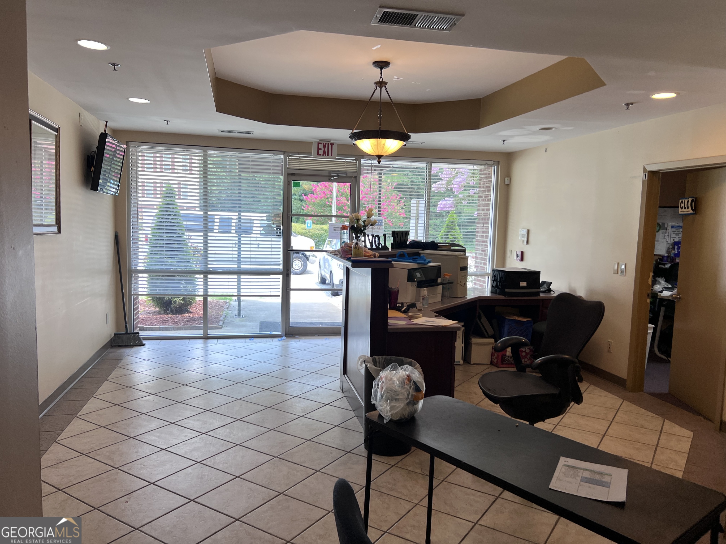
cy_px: 272
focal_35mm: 26
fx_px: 545
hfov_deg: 67.3
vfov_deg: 53.1
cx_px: 363
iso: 50
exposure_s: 1/120
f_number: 1.5
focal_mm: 5.7
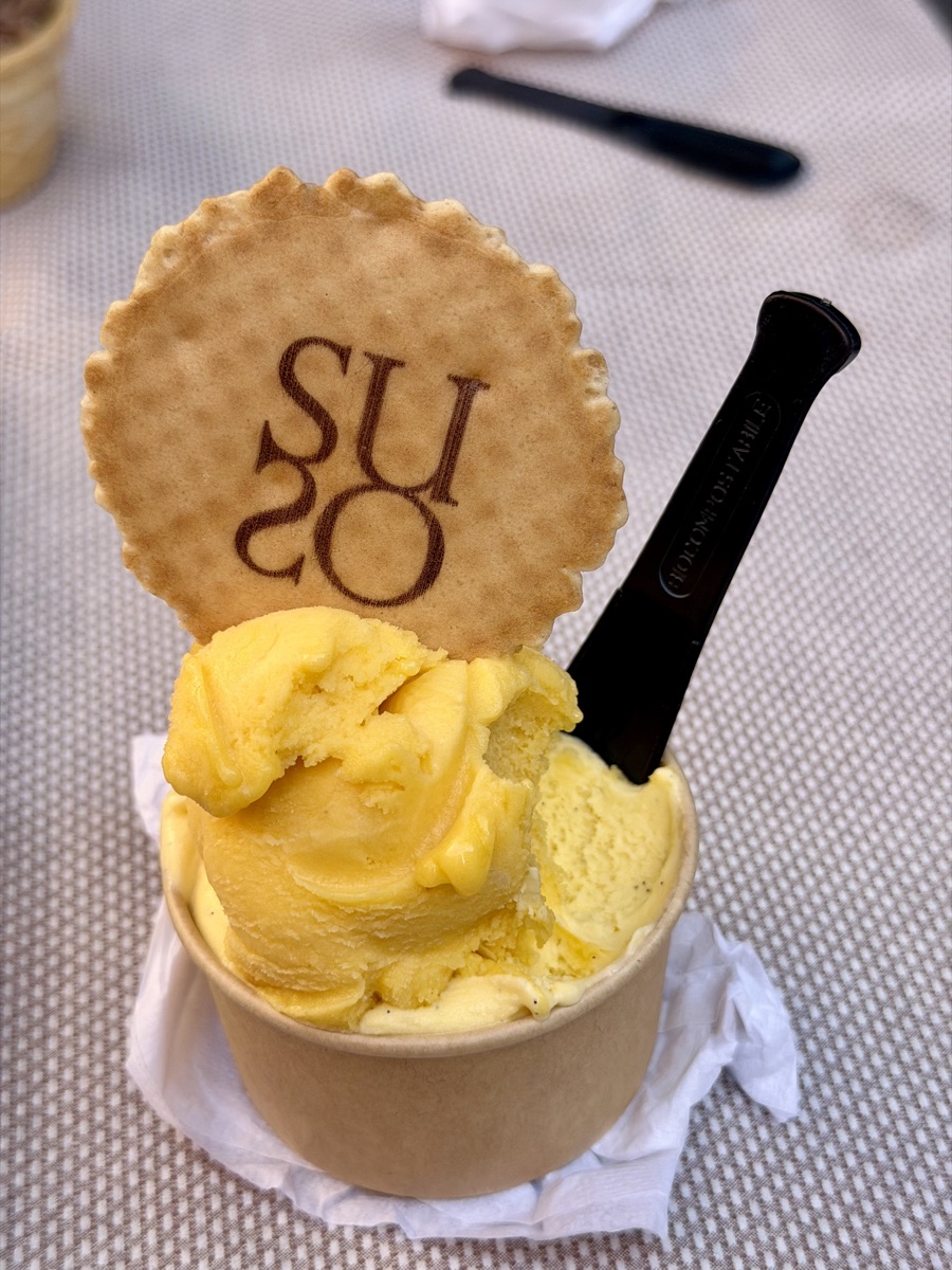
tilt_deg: -46.5
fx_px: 1760
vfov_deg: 39.7
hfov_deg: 30.3
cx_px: 476
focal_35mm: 48
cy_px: 635
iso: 64
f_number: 1.78
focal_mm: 6.76
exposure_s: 1/570
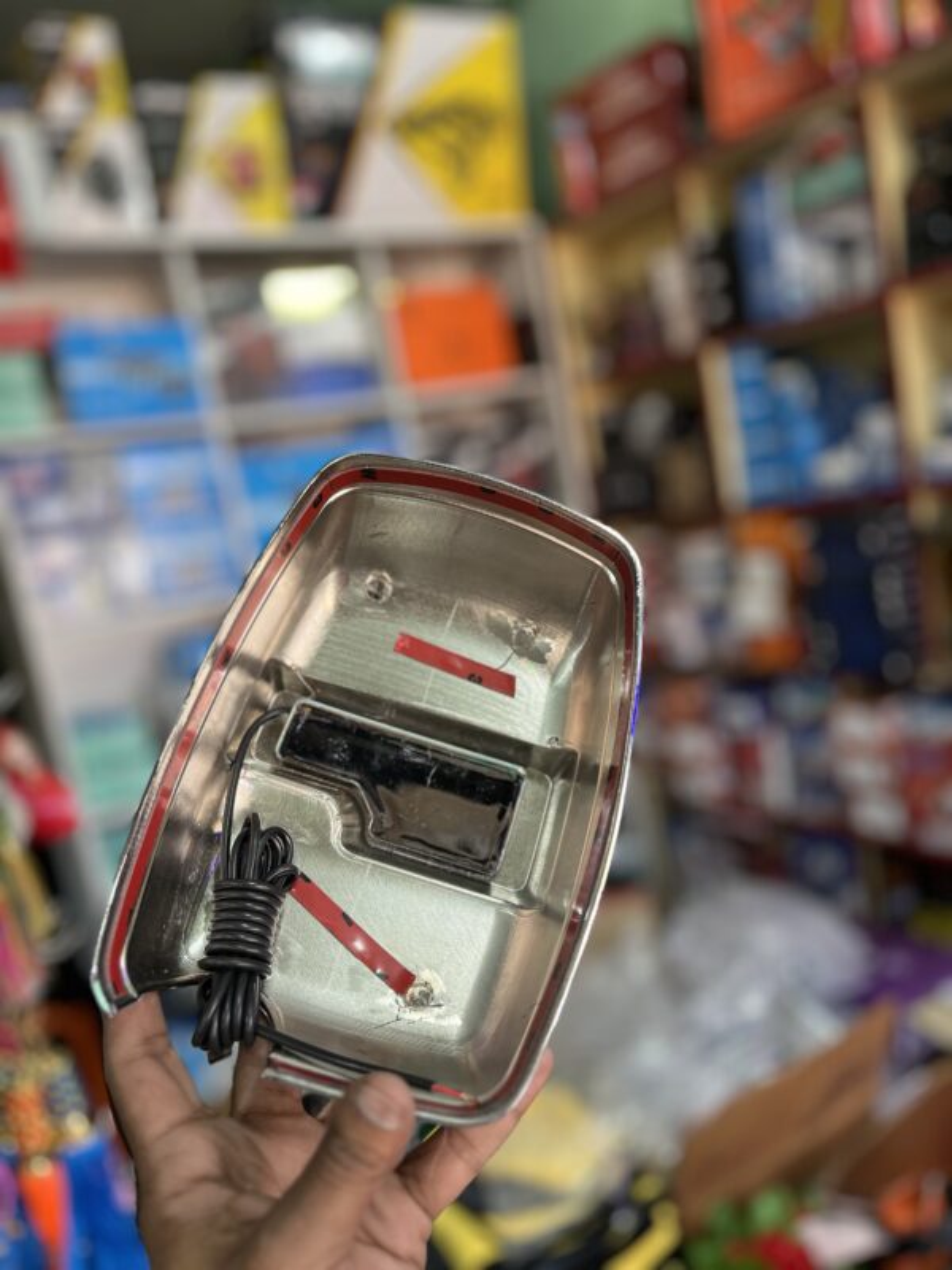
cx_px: 476
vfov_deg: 67.3
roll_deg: +10.3
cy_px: 635
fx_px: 953
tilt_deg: -8.1
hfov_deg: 53.1
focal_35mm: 26
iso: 125
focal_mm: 5.1
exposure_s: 1/100
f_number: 1.6
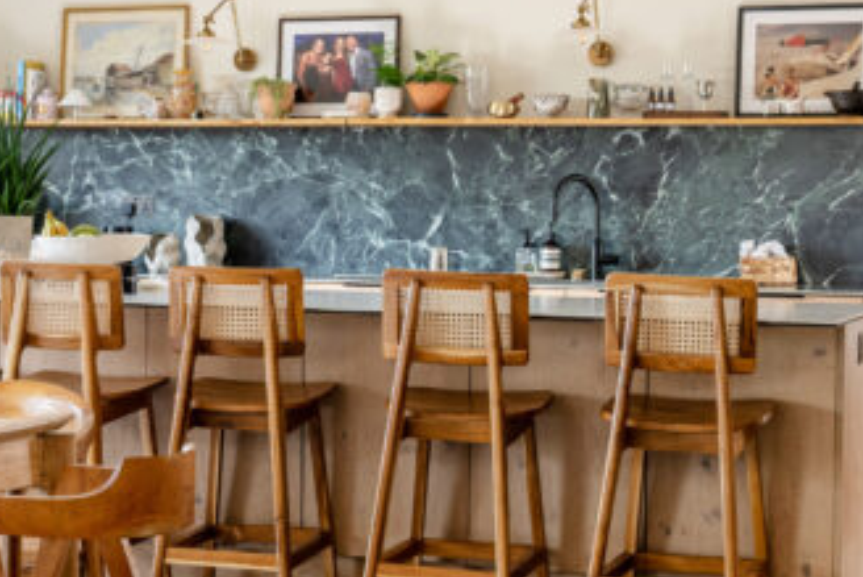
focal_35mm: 100
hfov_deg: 20.0
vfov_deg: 13.7
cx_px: 68
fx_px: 2398
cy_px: 254
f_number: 9
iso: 200
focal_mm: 32
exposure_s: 1/15
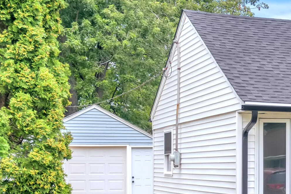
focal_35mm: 96
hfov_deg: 19.5
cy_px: 136
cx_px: 382
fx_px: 776
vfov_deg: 14.2
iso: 320
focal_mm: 32
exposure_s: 1/125
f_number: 6.3
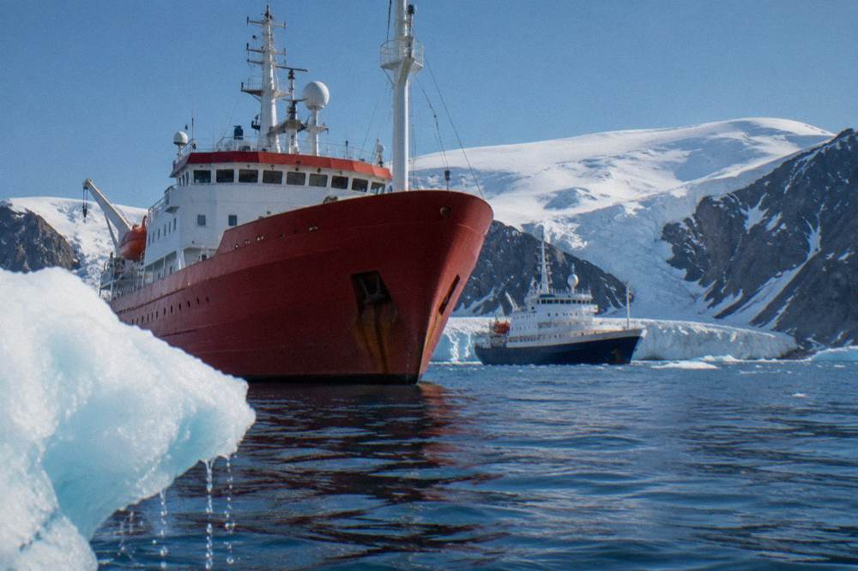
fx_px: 1525
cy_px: 286
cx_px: 429
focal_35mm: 64
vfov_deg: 21.2
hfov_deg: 31.4
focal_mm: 64
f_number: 8
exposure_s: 1/250
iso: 200
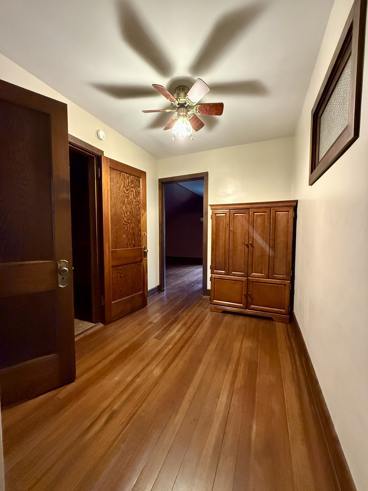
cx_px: 184
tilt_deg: -3.5
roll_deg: +0.5
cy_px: 246
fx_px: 198
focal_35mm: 14
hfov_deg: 85.7
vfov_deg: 102.1
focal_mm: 2.22
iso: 1000
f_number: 2.2
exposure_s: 1/60
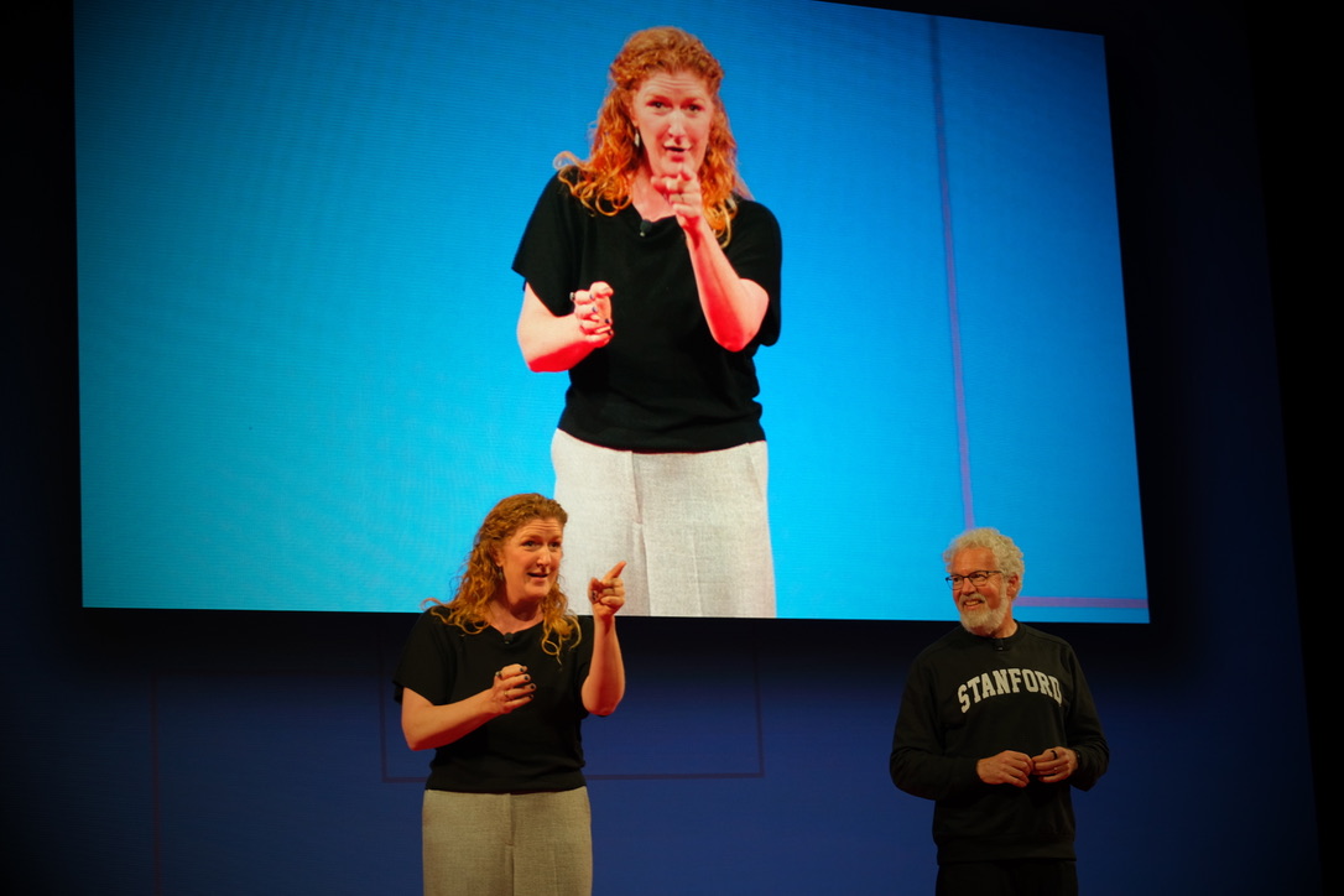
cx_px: 672
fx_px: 2800
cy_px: 448
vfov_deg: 18.2
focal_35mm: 75
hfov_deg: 27.0
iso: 320
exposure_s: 1/75
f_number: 2.8
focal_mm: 50
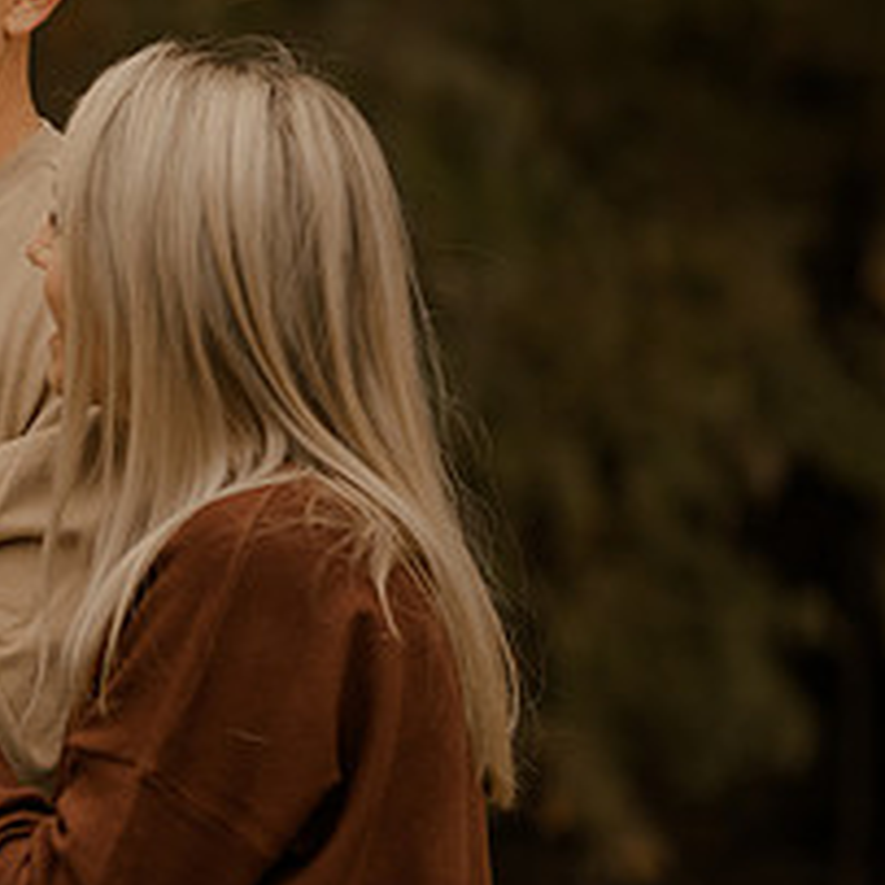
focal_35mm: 206
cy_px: 246
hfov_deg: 8.4
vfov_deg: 8.5
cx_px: -323
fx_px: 5959
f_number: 2
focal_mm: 85
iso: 200
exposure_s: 1/640
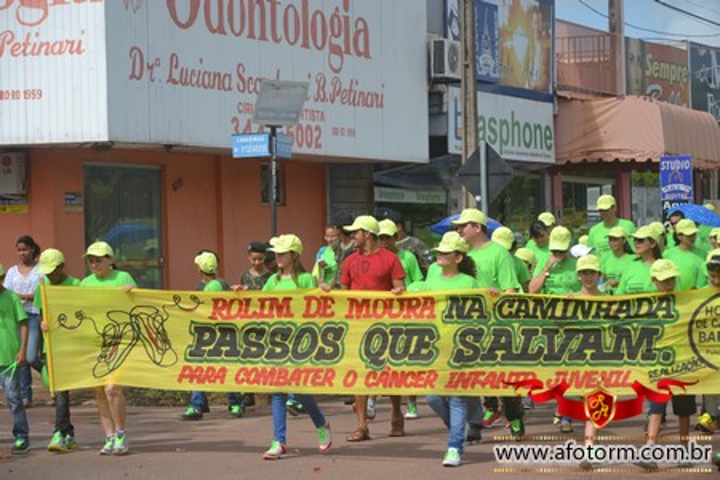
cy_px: 240
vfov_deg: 10.8
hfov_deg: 16.1
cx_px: 360
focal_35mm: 128
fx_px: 2550
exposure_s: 1/500
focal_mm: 85
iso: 100
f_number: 5.6
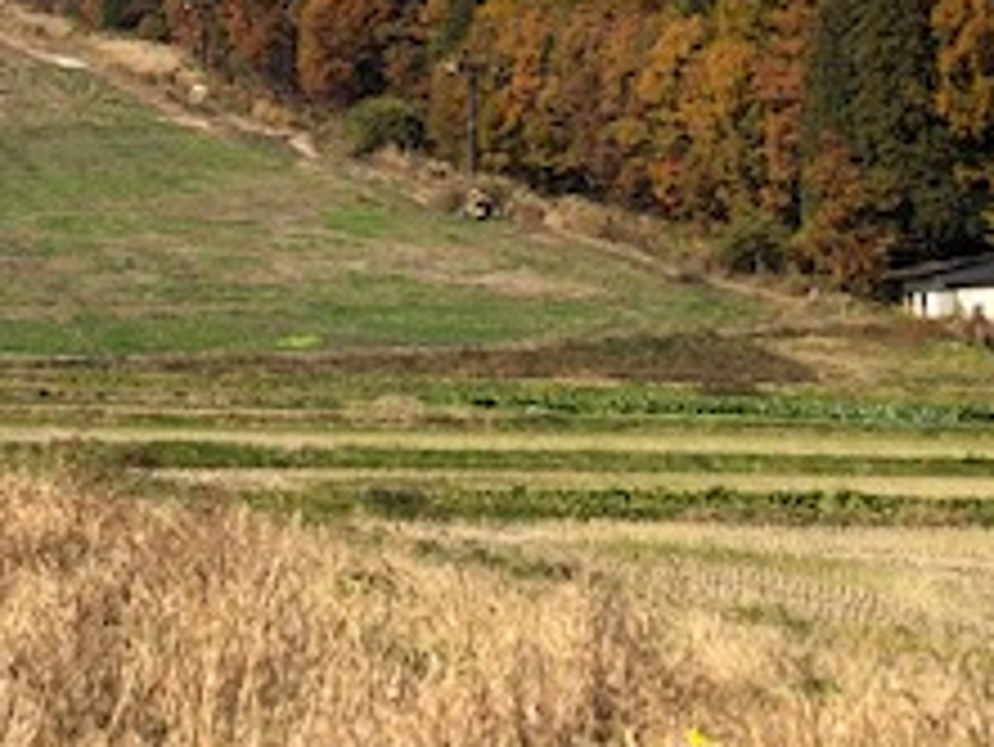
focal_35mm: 81
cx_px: -162
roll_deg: +0.5
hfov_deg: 22.4
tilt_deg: +15.1
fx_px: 2327
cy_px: -284
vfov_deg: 16.9
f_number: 1.8
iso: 20
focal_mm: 4
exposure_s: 1/1473
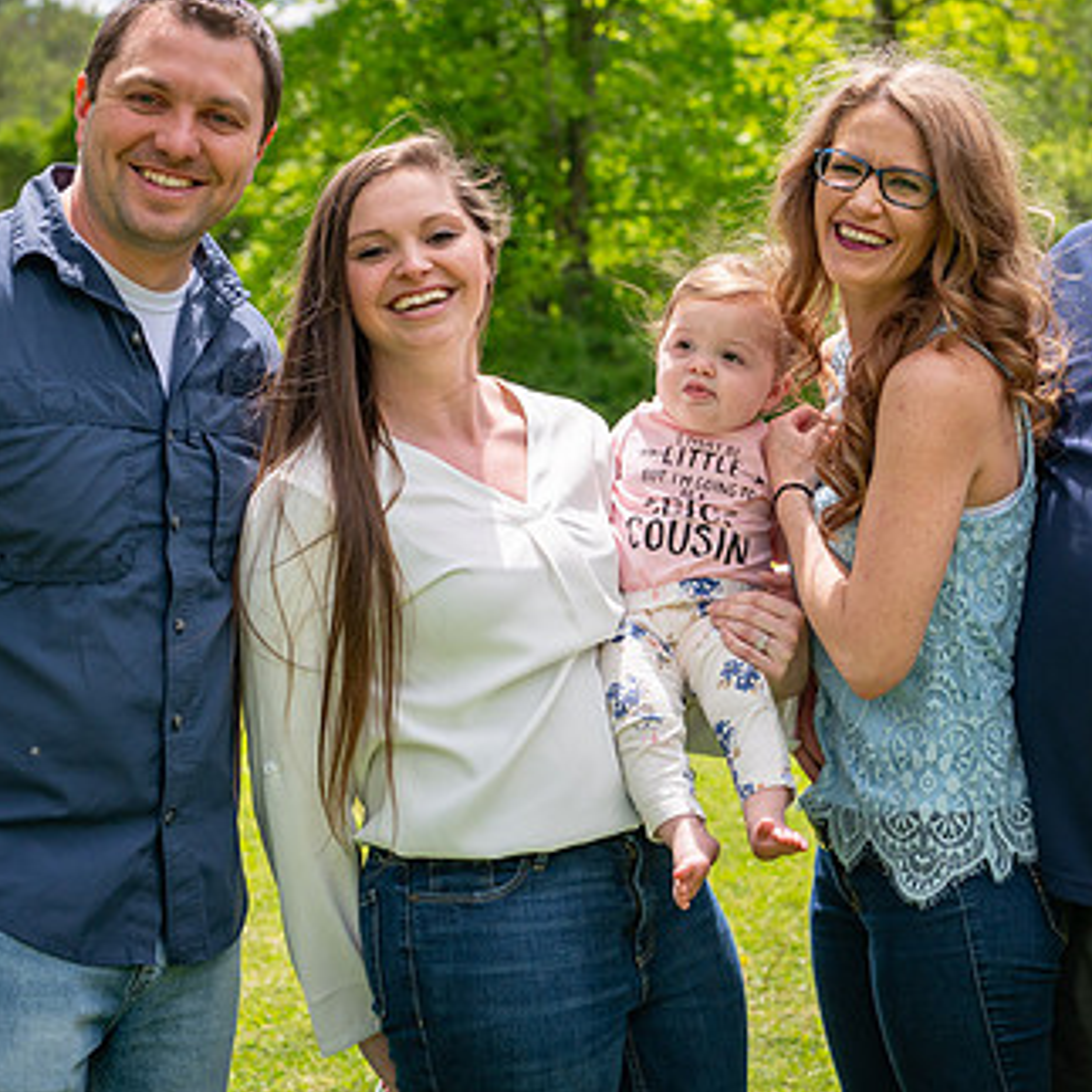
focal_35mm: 94
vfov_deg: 18.5
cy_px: 411
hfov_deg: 18.4
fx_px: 3355
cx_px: 709
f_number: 5
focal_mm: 55
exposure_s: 1/1600
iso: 400
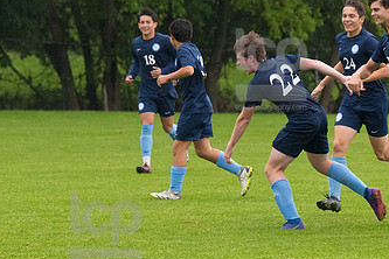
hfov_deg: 4.1
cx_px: 271
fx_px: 5489
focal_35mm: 508
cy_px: 70
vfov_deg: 2.7
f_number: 4.5
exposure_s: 1/2000
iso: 2500
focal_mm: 195
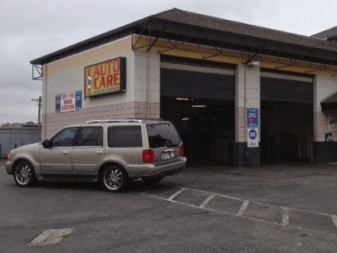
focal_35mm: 52
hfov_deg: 35.9
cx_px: 256
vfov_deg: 28.1
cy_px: 119
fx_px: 507
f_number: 2.4
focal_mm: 4.12
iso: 50
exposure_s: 1/1261
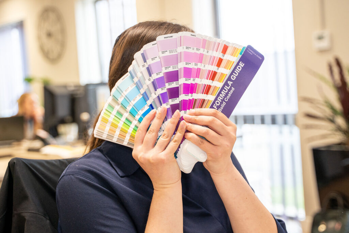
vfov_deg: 23.4
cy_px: 104
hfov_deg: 34.5
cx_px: 169
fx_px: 562
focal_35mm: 58
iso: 320
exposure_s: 1/200
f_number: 2.8
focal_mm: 47
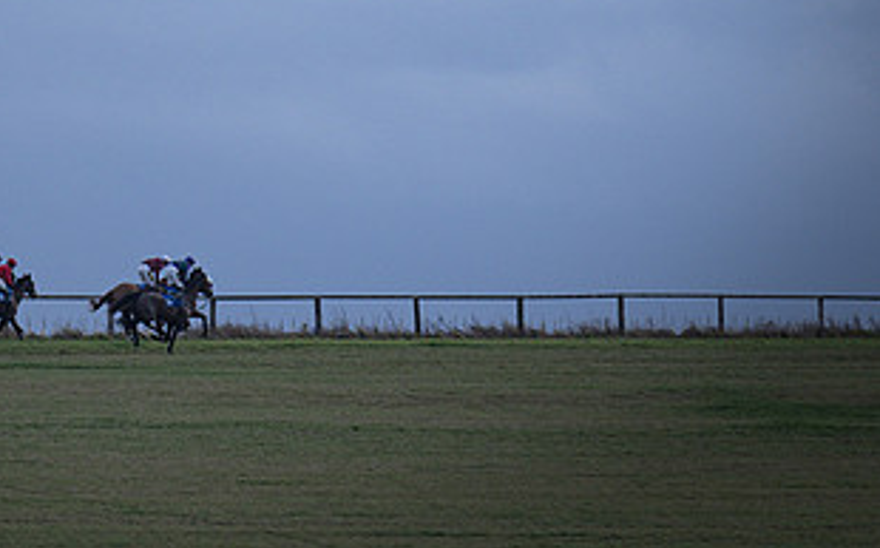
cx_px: 312
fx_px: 20842
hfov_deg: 2.4
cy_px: -21
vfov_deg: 1.5
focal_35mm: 870
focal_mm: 200
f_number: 2.8
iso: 125
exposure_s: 1/2000
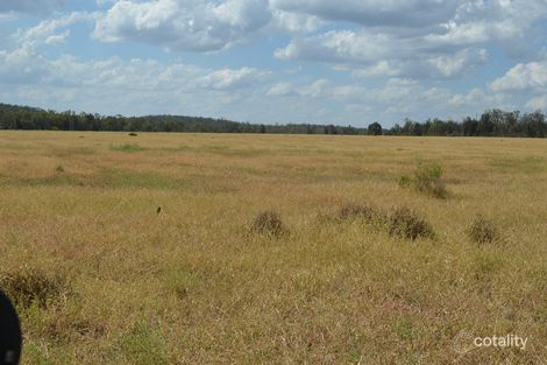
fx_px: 683
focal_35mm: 45
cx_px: 274
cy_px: 182
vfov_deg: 29.8
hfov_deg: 43.6
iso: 100
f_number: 9
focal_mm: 30
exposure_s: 1/320
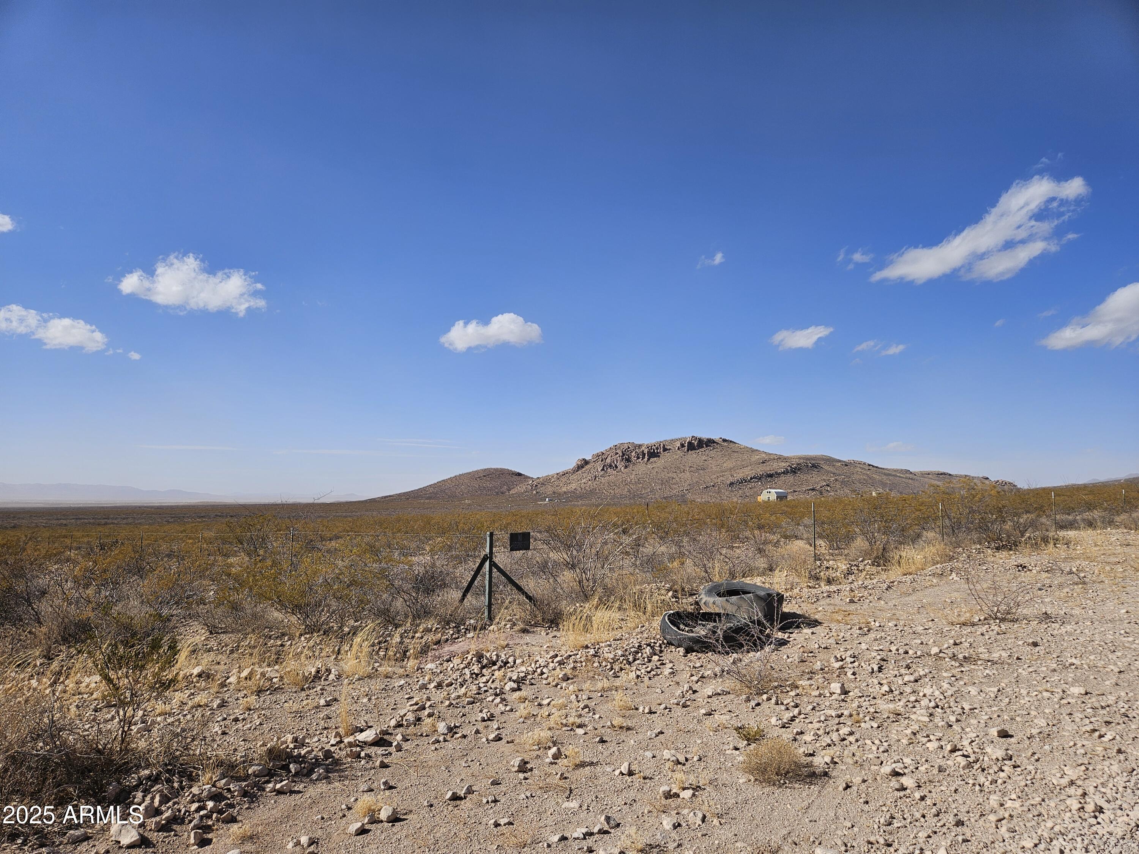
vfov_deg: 58.9
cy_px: 427
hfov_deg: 73.9
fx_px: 757
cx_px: 570
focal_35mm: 23
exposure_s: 1/2820
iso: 25
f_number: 1.8
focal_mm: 5.4
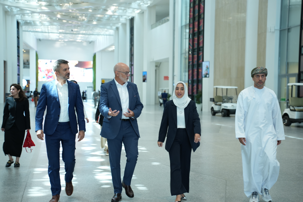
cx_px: 152
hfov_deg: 31.9
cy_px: 101
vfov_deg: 21.6
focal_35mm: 63
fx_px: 530
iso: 500
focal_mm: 63
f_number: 3.2
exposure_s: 1/100
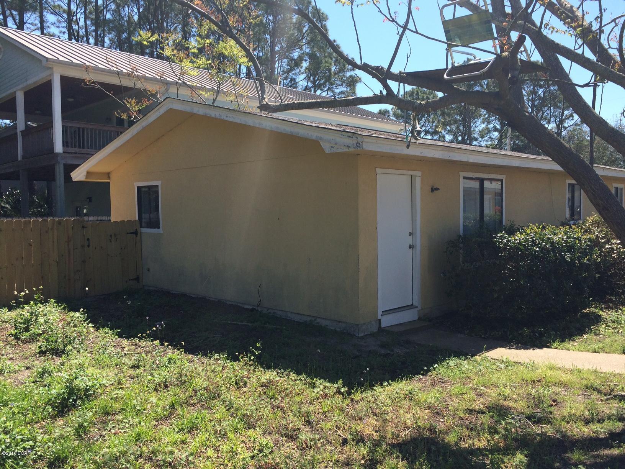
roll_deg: +0.2
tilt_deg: -3.1
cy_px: 234
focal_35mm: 29
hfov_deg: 61.7
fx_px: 524
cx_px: 312
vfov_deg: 48.2
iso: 32
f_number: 2.2
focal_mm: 4.15
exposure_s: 1/1325
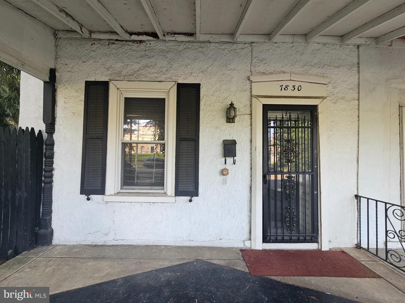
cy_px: 152
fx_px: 152
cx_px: 202
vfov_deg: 89.9
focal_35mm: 13
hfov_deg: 106.2
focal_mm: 2.2
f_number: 2.2
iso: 50
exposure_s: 1/60
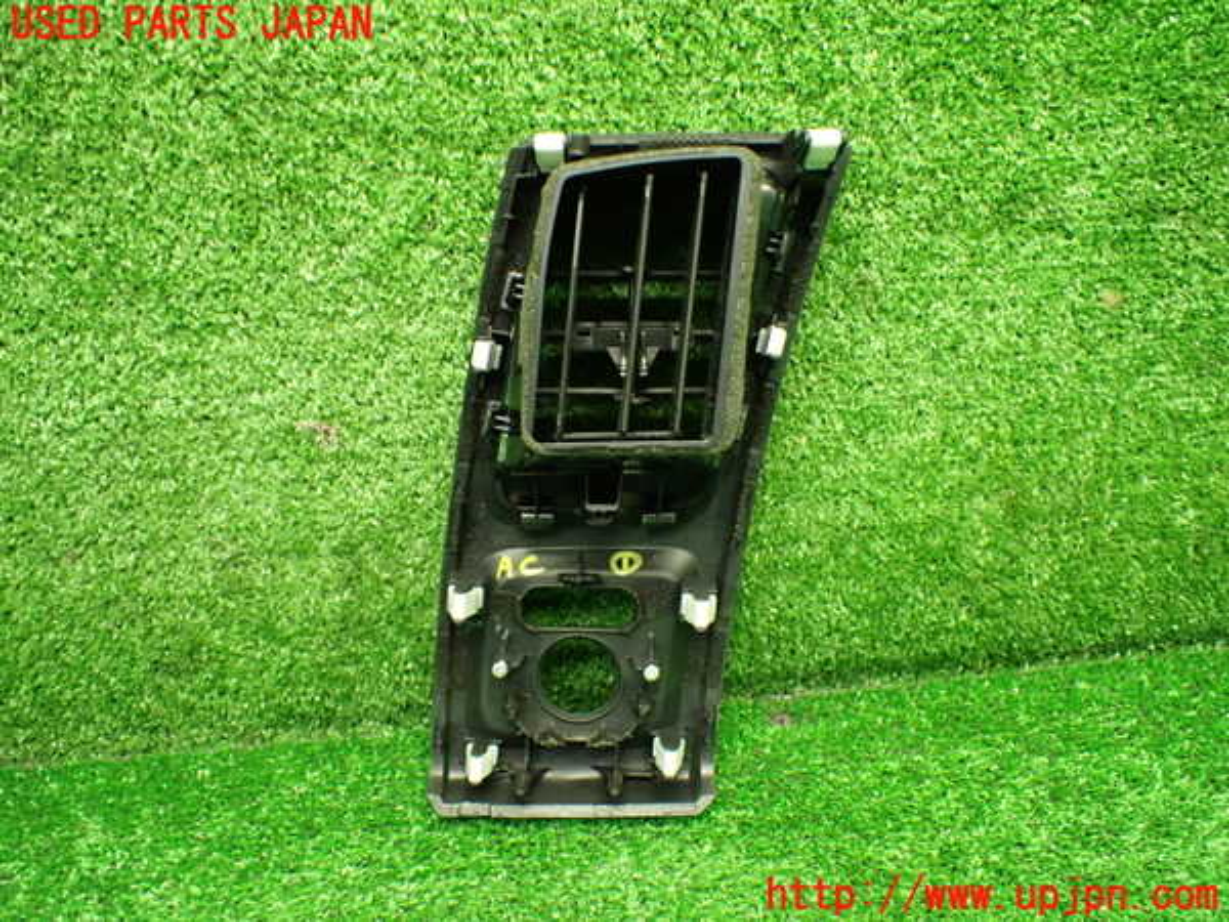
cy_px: 461
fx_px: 1065
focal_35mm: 30
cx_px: 614
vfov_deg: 46.8
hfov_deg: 60.0
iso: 800
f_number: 2.3
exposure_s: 1/60
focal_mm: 5.4
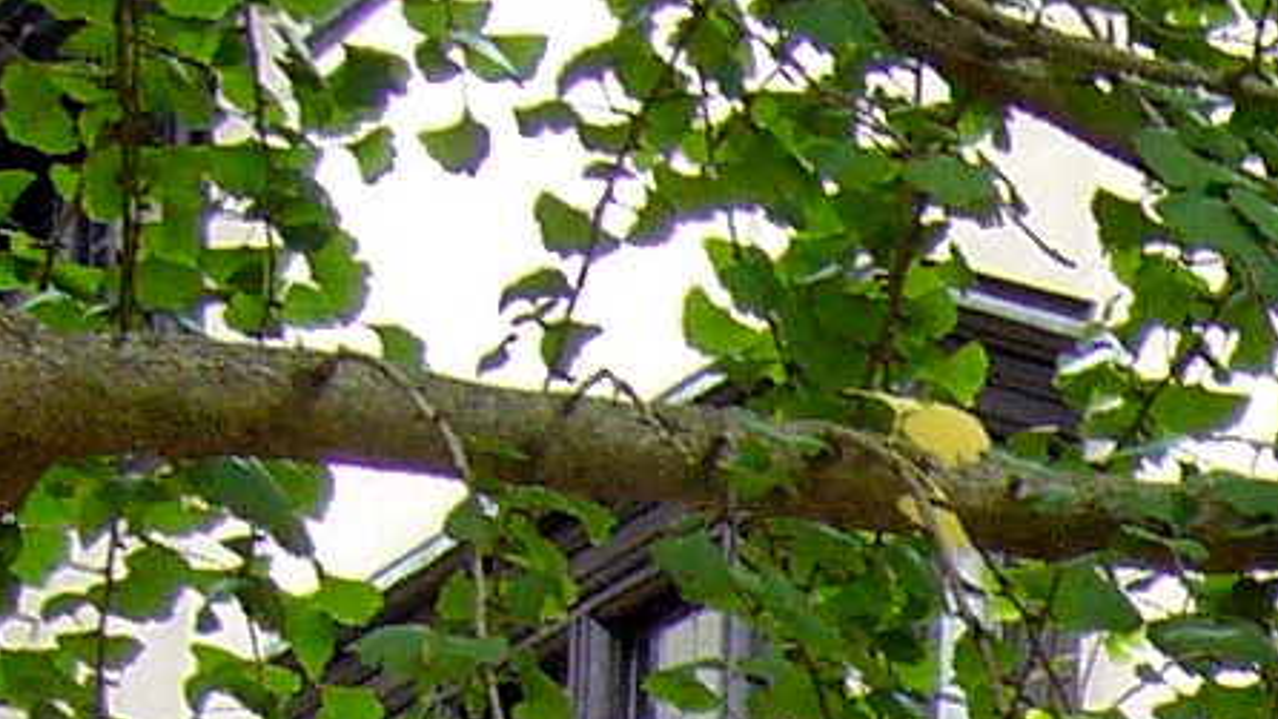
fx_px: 8168
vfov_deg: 4.7
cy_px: 2587
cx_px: 3066
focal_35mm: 241
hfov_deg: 8.2
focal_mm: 5.8
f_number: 2.8
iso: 100
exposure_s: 1/30
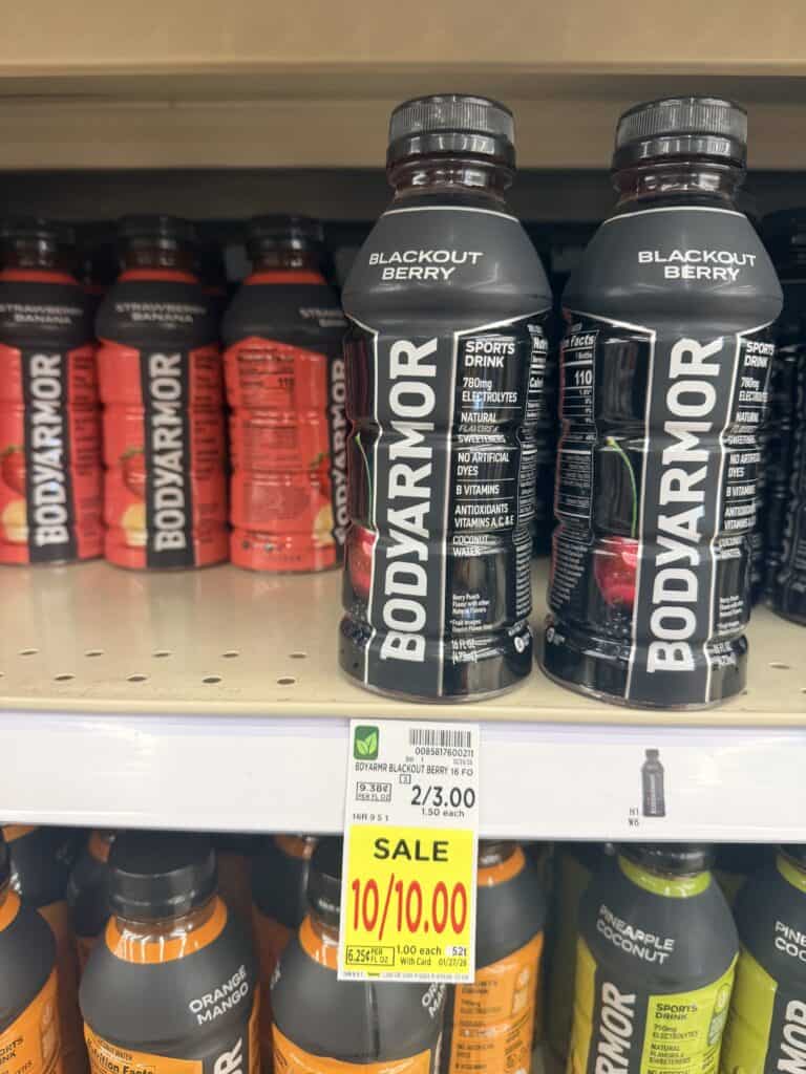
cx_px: 403
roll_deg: -0.8
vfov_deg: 71.6
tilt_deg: -13.4
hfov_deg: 56.8
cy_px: 537
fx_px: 745
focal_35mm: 24
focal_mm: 6.76
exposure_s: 1/64
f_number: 1.78
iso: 160
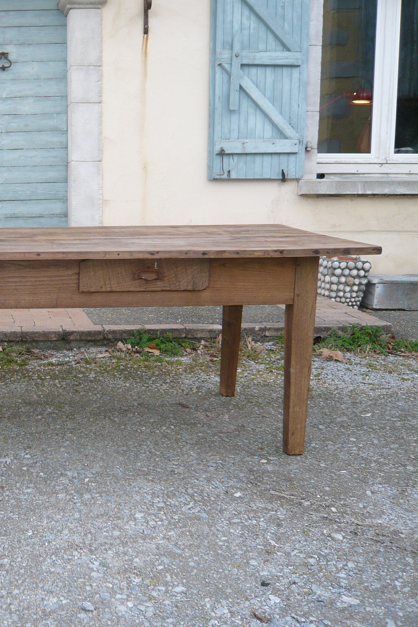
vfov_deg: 49.6
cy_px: 314
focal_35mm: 39
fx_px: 679
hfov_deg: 31.7
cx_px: 6
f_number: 2.8
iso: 100
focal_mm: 4.6
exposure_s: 1/50
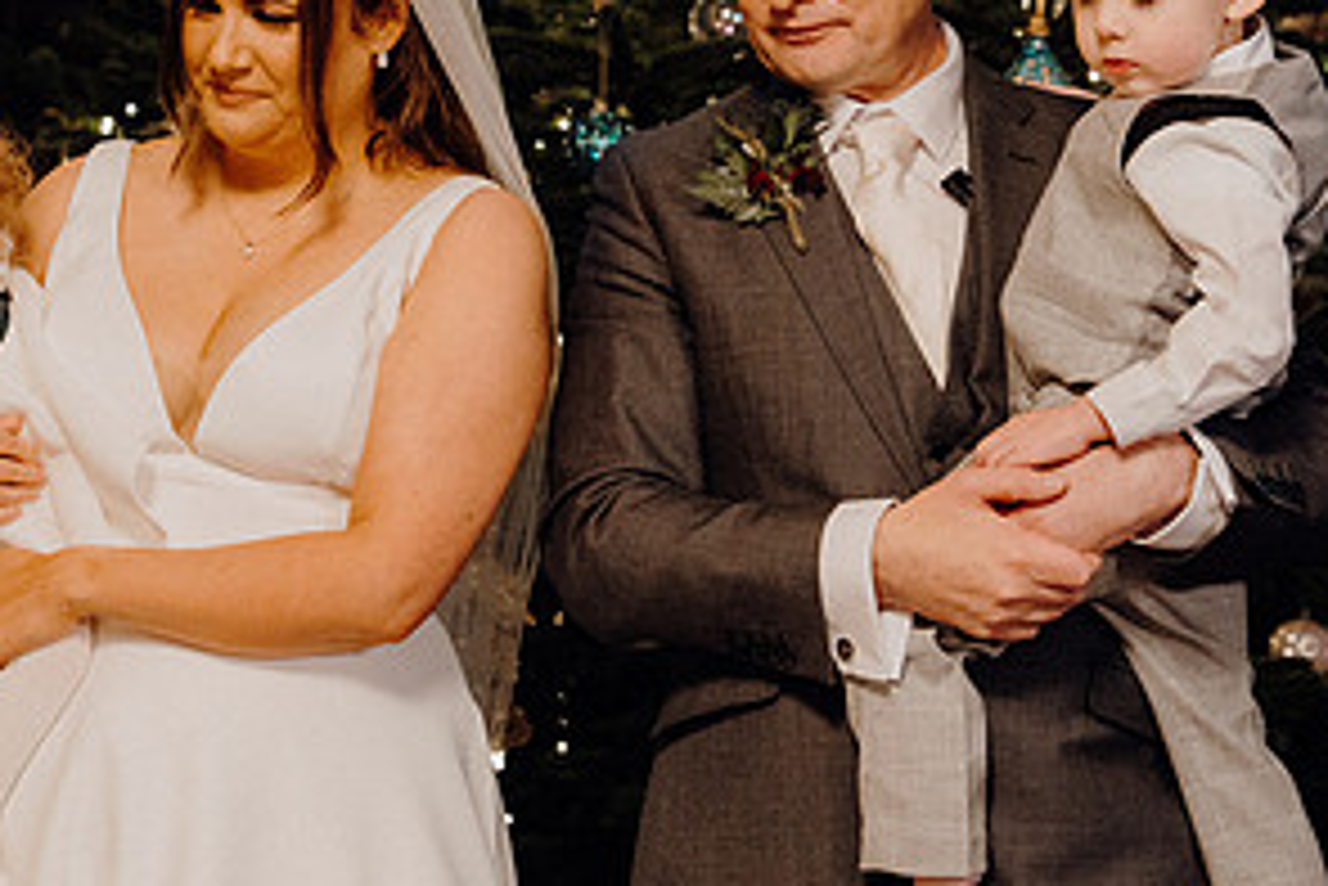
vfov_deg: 12.5
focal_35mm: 110
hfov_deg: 18.6
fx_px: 4060
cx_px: 572
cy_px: 353
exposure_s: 1/160
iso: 4000
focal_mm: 56
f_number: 3.5
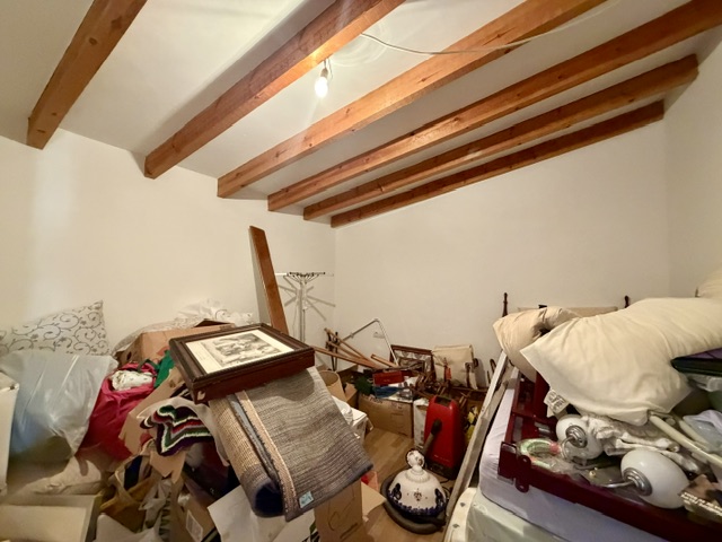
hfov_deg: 102.1
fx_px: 292
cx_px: 361
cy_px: 271
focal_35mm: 14
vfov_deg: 85.7
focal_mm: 2.22
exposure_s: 1/50
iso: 640
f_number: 2.2
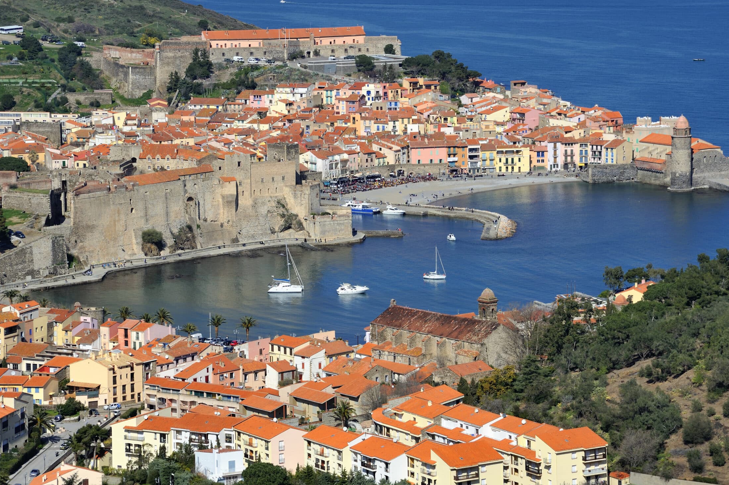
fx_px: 2813
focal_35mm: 139
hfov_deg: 14.8
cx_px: 355
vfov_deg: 9.9
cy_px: 228
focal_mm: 120
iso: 200
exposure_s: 1/640
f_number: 10
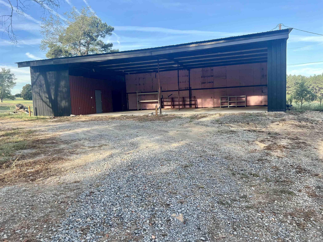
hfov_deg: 67.3
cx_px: 162
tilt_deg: -4.7
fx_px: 243
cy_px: 121
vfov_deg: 53.1
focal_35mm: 26
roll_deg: +2.7
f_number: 1.5
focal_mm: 5.7
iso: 50
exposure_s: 1/561
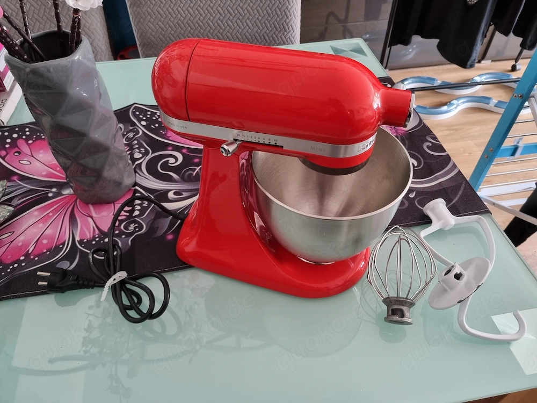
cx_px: 268
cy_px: 202
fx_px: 403
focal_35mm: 26
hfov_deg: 67.3
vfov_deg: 53.1
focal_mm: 5.4
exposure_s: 1/50
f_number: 1.8
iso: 500
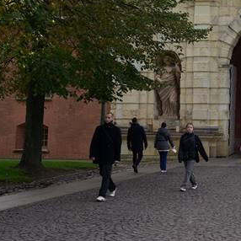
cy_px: 25
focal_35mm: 73
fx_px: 575
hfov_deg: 22.4
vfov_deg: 23.1
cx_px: 261
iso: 100
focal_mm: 24
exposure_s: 1/250
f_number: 4.5
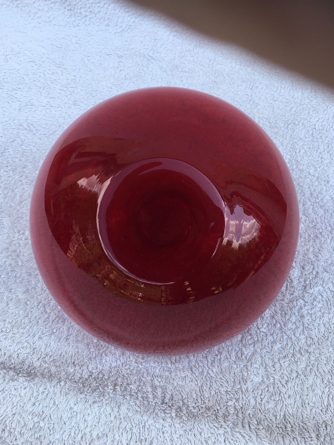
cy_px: 218
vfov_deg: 58.3
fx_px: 399
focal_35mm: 31
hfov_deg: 45.4
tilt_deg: -55.0
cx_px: 159
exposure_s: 1/490
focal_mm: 4.15
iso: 25
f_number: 2.2
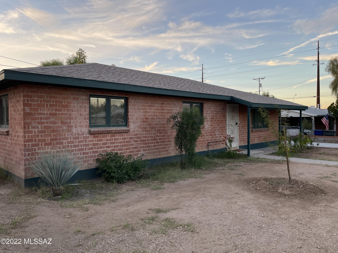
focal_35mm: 26
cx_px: 169
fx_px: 254
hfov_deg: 67.3
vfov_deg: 53.1
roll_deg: -1.6
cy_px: 126
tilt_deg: +0.8
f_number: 1.6
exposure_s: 1/195
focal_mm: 4.2
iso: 32
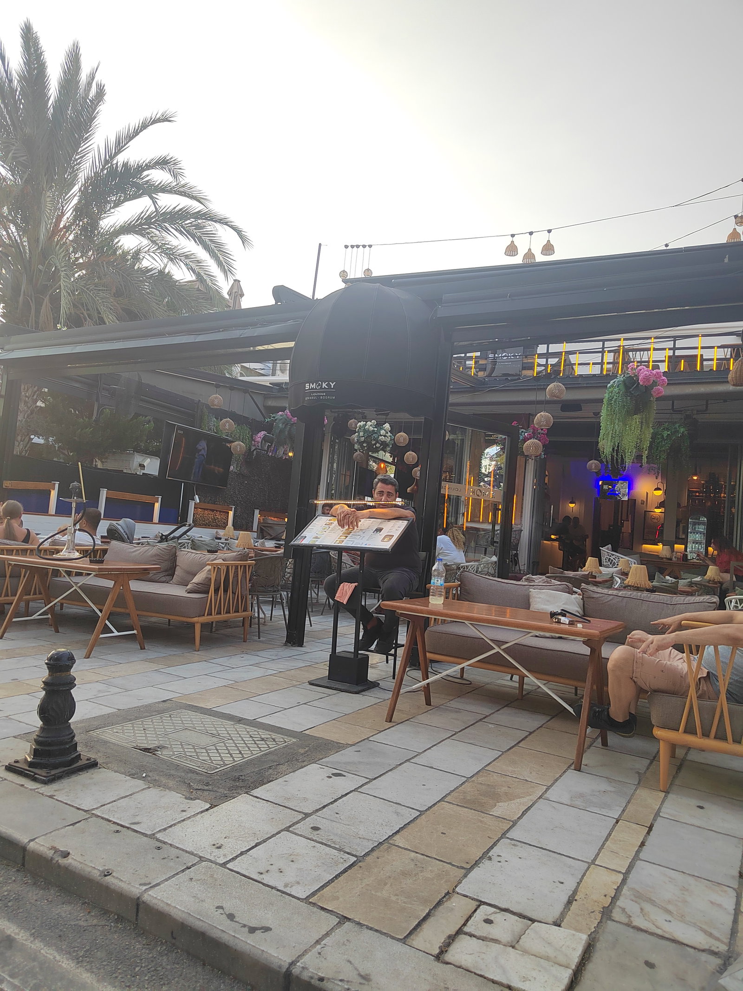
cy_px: 496
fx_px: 658
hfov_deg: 58.9
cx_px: 372
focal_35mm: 23
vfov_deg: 73.9
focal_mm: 5.52
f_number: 1.9
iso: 100
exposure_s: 1/138
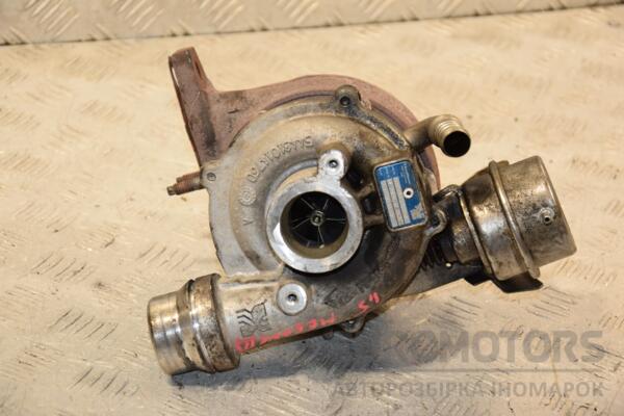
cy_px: 208
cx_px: 312
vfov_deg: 13.0
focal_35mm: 105
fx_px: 1820
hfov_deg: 19.5
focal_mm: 70
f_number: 5.6
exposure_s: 1/200
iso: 800
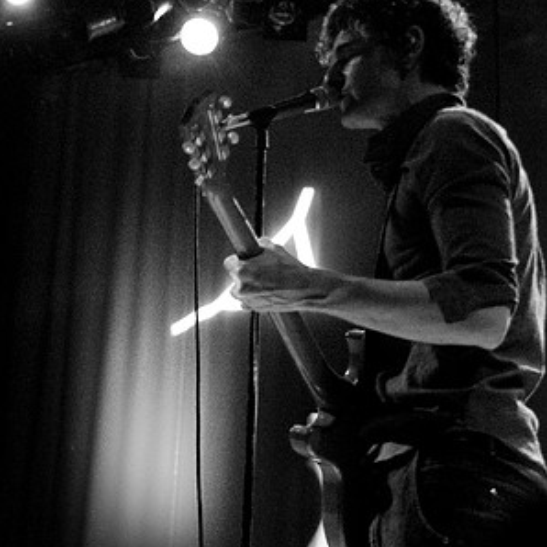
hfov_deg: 19.5
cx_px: 17
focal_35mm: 87
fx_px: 1552
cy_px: 246
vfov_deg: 20.0
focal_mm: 35
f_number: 2.8
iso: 800
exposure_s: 1/30
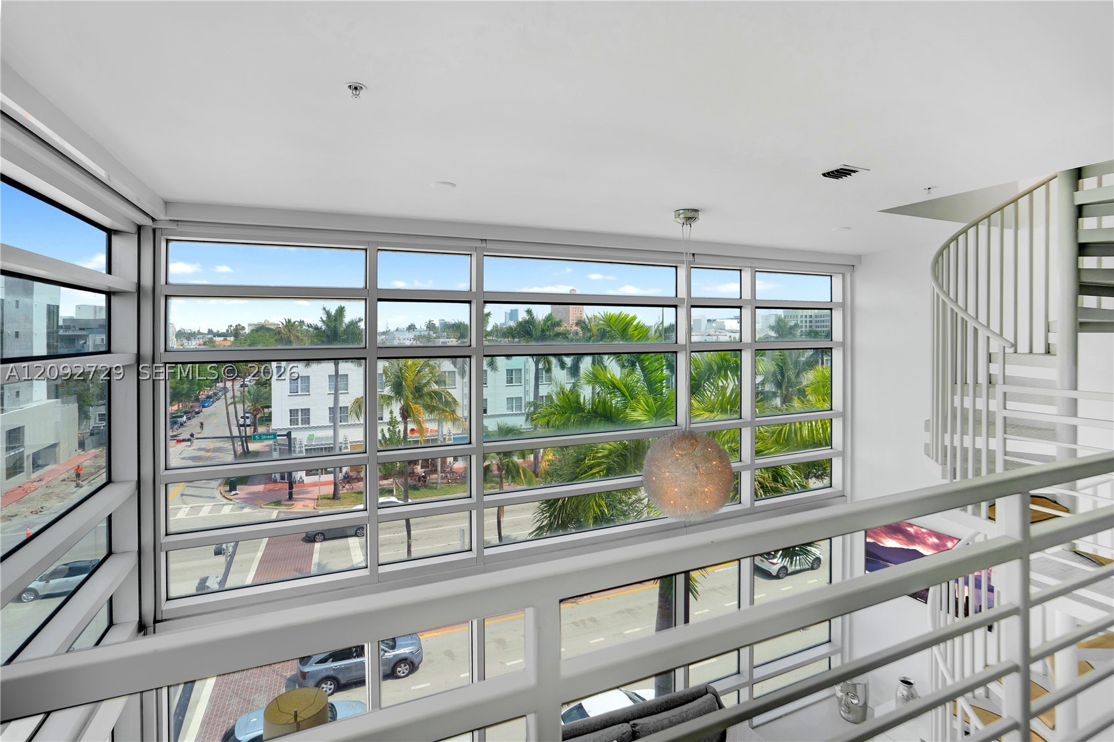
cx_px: 557
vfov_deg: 70.4
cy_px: 371
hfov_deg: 93.3
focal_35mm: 17
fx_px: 526
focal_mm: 17
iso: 400
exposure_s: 1/400
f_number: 8
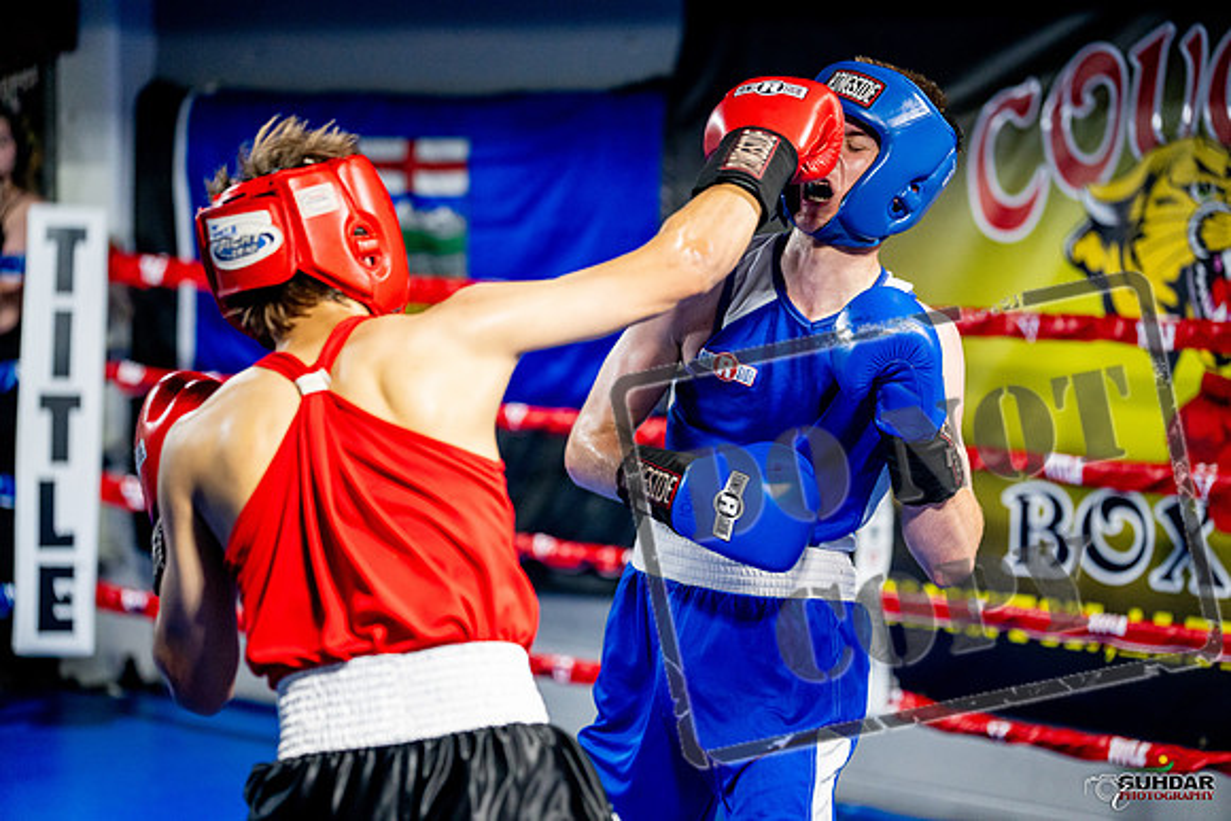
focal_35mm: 81
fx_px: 2770
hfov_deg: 25.1
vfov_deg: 16.9
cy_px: 410
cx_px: 616
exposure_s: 1/1000
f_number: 2
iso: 4000
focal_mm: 81
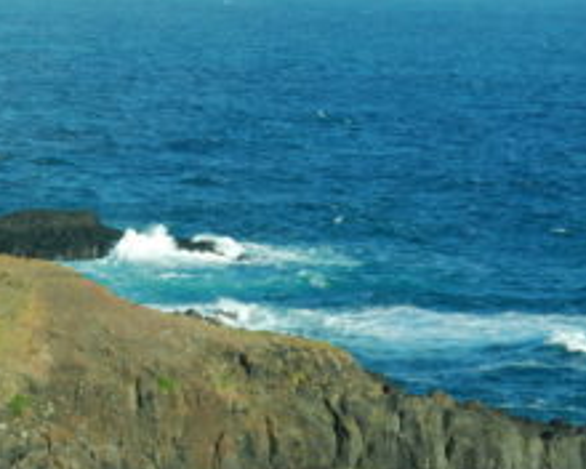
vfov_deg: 6.9
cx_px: -27
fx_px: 3885
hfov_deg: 8.6
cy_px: 201
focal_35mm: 224
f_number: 8
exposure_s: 1/250
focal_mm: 70
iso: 800
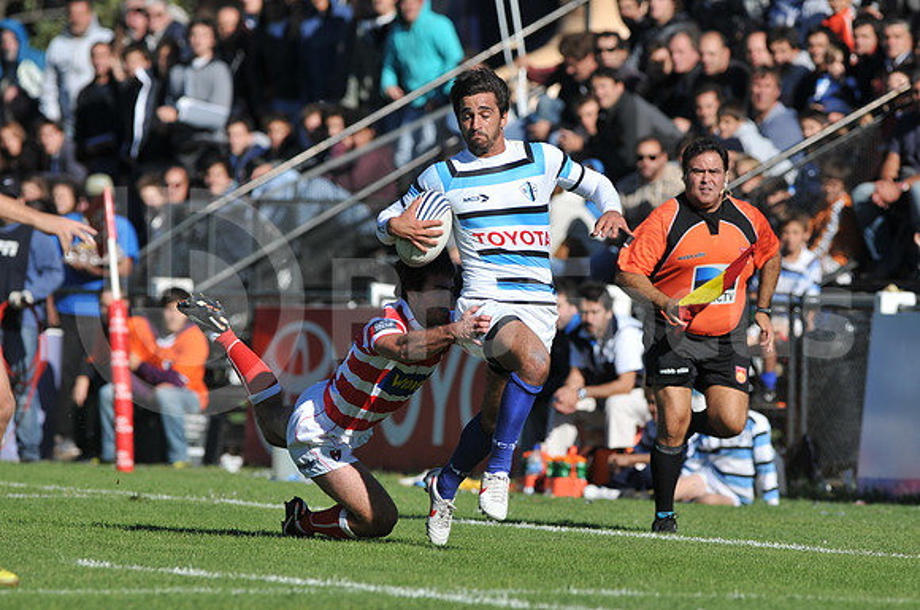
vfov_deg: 3.0
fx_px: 11484
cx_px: 460
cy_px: 305
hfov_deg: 4.6
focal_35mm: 450
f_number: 3.5
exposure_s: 1/2500
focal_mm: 300
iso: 200
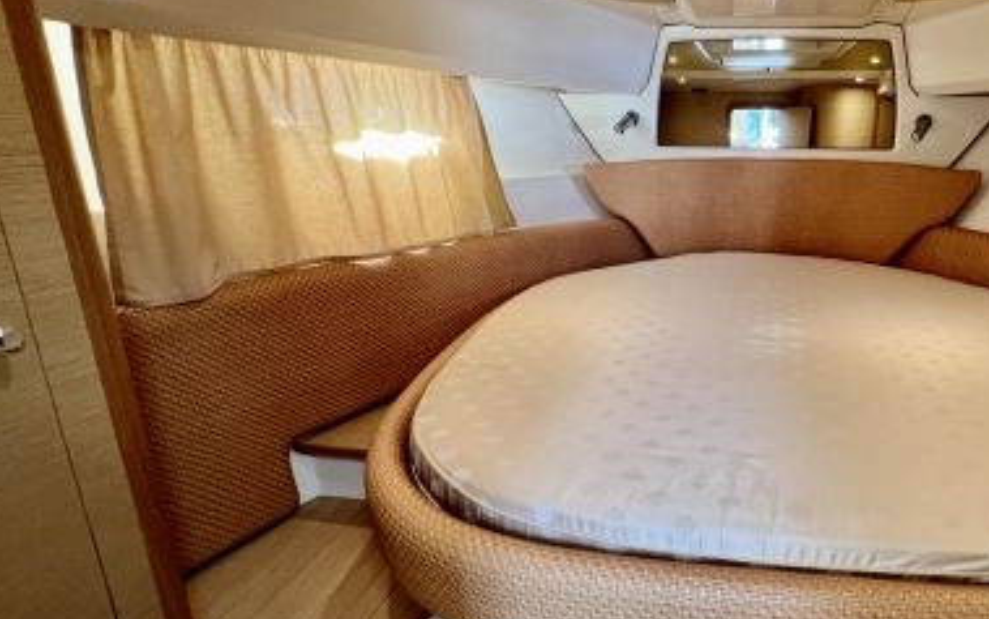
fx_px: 539
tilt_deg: -13.3
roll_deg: +0.8
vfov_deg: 59.7
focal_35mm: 20
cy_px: 315
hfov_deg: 80.6
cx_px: 699
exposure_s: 1/81
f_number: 1.8
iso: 250
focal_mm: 1.57
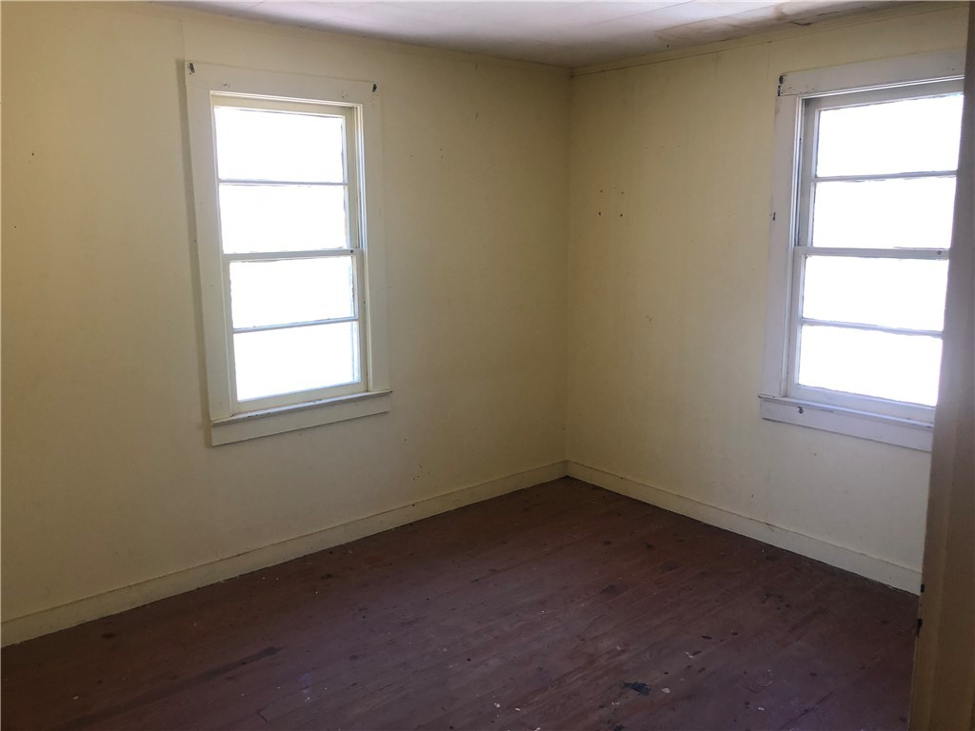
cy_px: 366
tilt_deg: -9.8
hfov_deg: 61.7
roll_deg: +0.2
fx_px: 817
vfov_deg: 48.2
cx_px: 488
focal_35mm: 29
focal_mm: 3.99
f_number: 1.8
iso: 40
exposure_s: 1/30
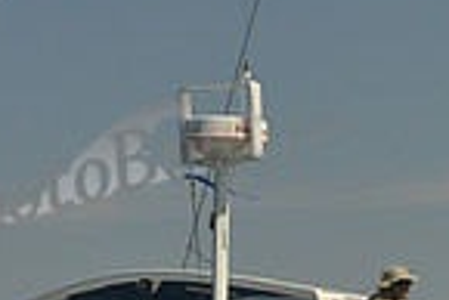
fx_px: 3496
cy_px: 283
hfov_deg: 7.3
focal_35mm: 280
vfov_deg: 4.9
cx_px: 514
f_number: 6.3
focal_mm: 70
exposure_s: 1/1250
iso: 200
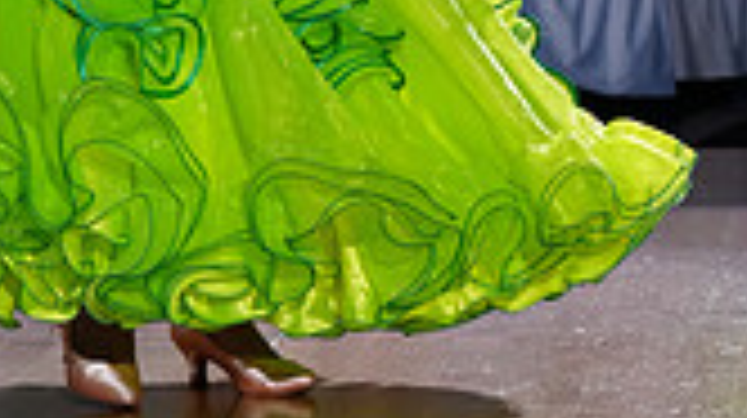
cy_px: -535
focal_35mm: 384
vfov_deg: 3.1
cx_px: -74
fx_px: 7599
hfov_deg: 5.6
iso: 2500
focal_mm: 105
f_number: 4
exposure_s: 1/400
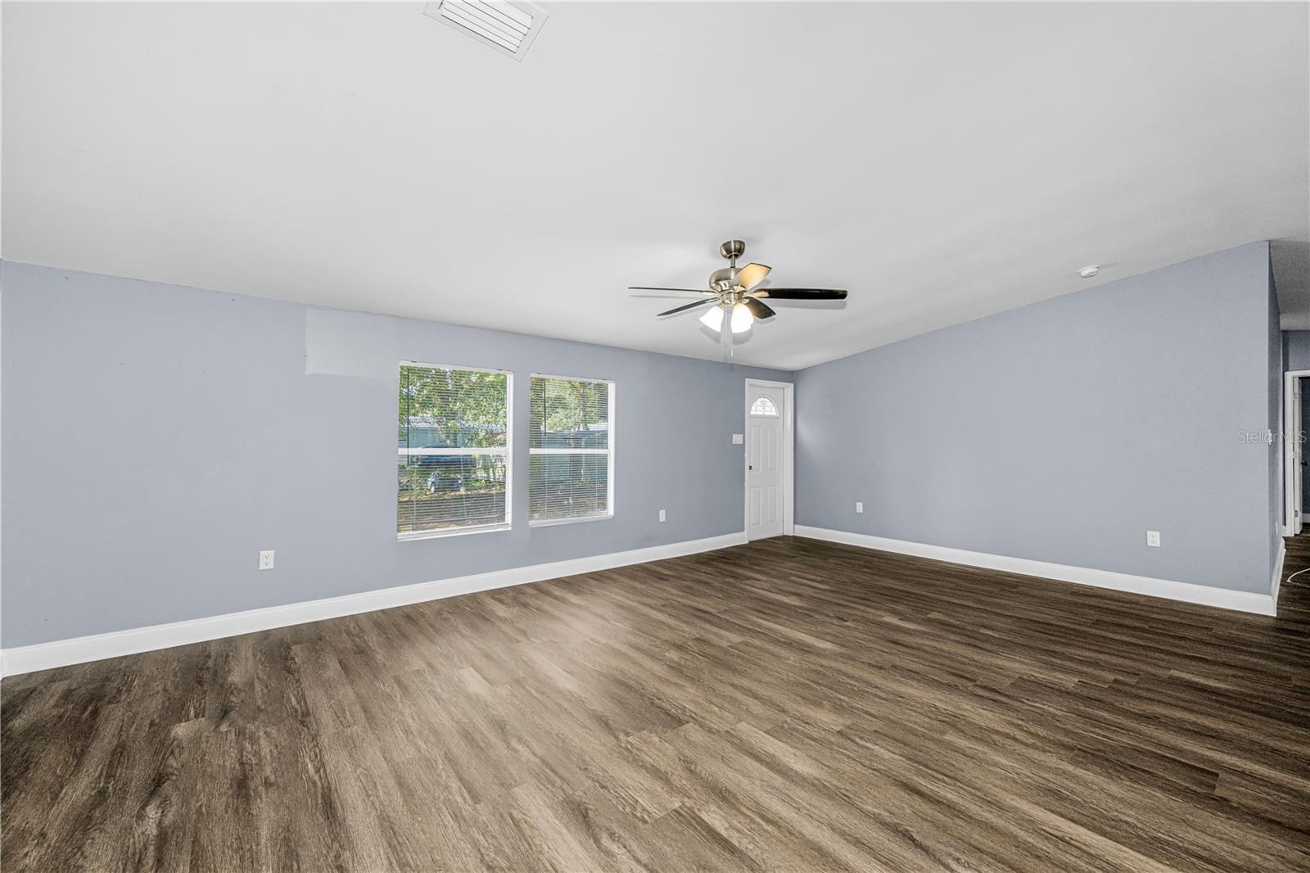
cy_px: 436
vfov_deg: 81.2
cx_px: 655
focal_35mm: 14
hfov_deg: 104.3
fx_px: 509
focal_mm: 14
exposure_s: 1/50
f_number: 8
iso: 250
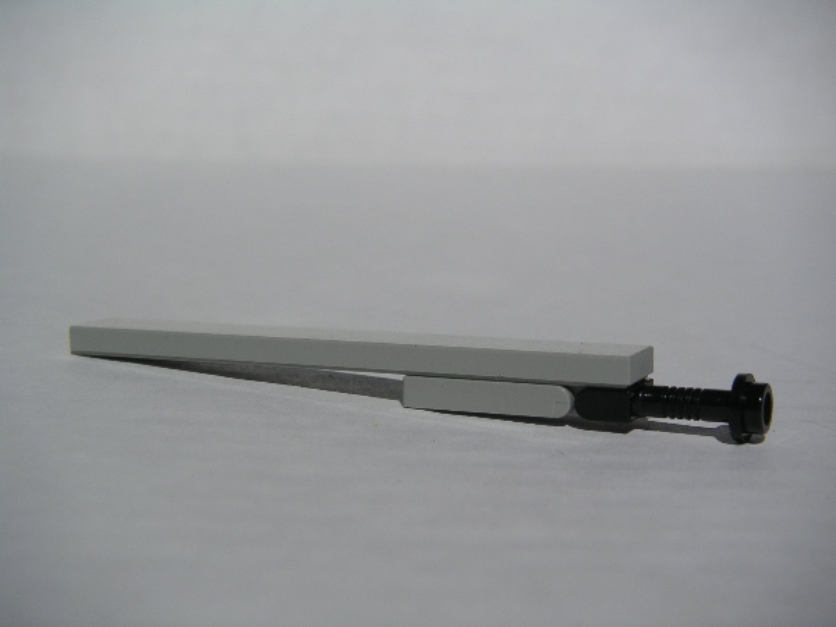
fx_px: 1715
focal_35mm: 71
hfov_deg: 27.4
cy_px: 314
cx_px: 418
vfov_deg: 20.7
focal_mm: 11
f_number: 6.7
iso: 50
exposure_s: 1/750
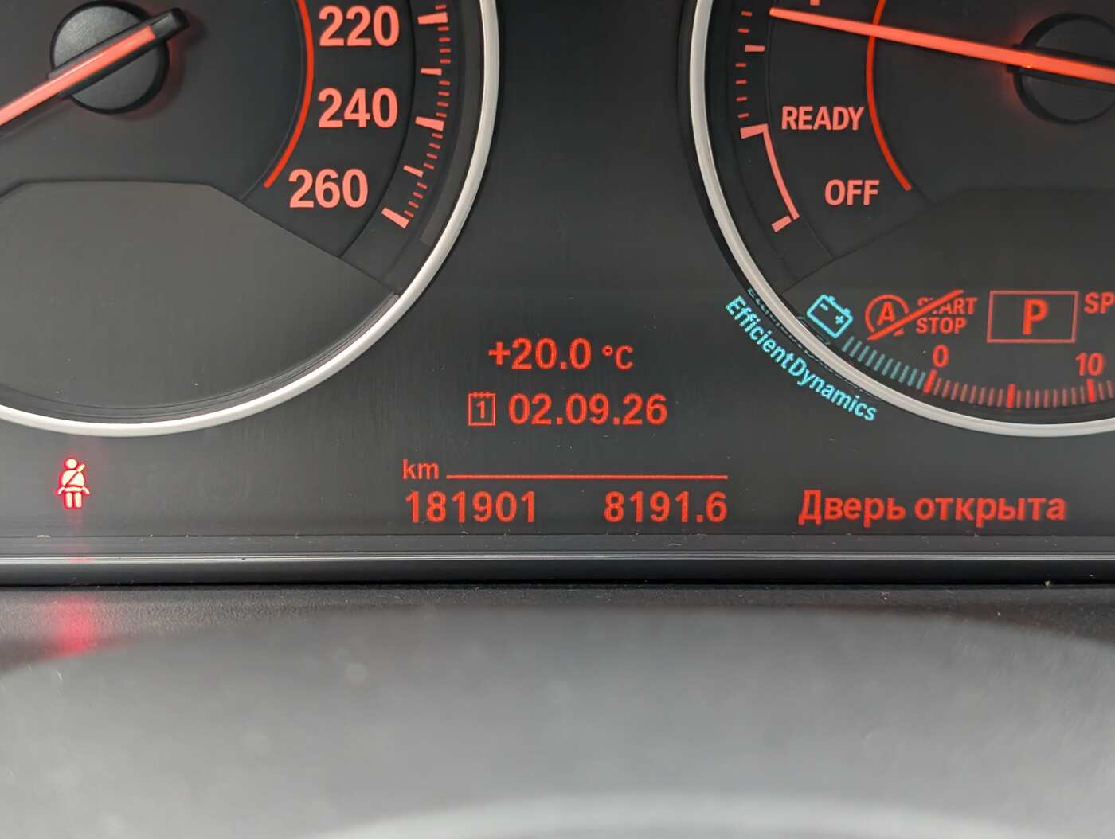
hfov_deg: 38.9
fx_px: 1580
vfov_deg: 29.7
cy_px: 420
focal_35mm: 49
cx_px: 558
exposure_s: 1/75.3
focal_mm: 6.9
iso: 444
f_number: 1.68
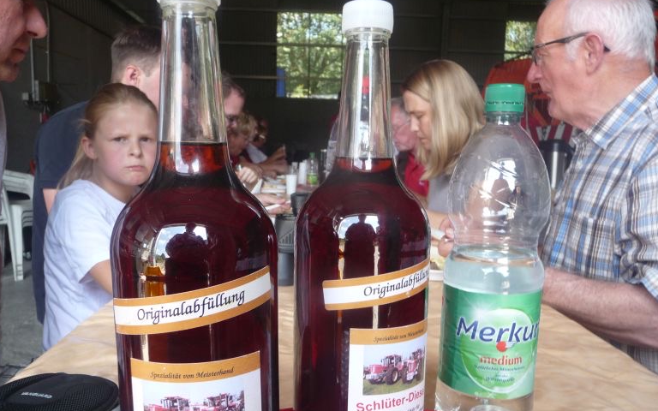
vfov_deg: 39.3
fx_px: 574
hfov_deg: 59.7
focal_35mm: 32
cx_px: 332
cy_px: 245
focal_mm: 4.7
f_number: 3.3
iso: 100
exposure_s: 1/40
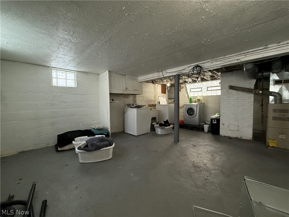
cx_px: 144
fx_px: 117
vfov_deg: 85.7
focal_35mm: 14
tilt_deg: -3.3
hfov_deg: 102.1
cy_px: 108
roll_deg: +0.4
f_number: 2.2
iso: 160
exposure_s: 1/120
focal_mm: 2.22
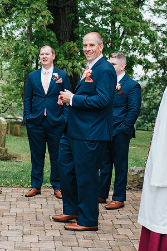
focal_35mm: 77
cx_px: -11
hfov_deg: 17.1
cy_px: 101
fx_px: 538
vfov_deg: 26.2
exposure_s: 1/640
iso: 200
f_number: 2.8
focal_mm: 35
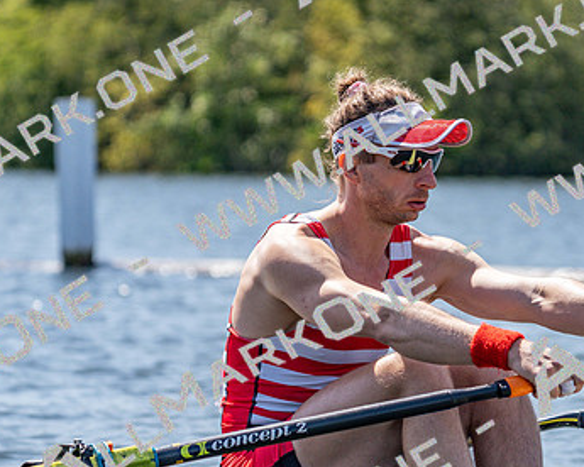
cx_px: 386
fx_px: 5462
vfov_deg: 4.9
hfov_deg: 6.1
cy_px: 256
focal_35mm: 316
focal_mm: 200
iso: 320
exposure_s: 1/2000
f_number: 5.6
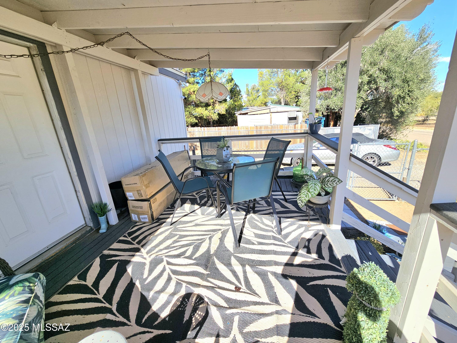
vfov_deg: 89.9
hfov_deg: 106.2
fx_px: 172
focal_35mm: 13
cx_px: 228
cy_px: 172
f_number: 2.2
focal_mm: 2.2
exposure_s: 1/1667
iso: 50
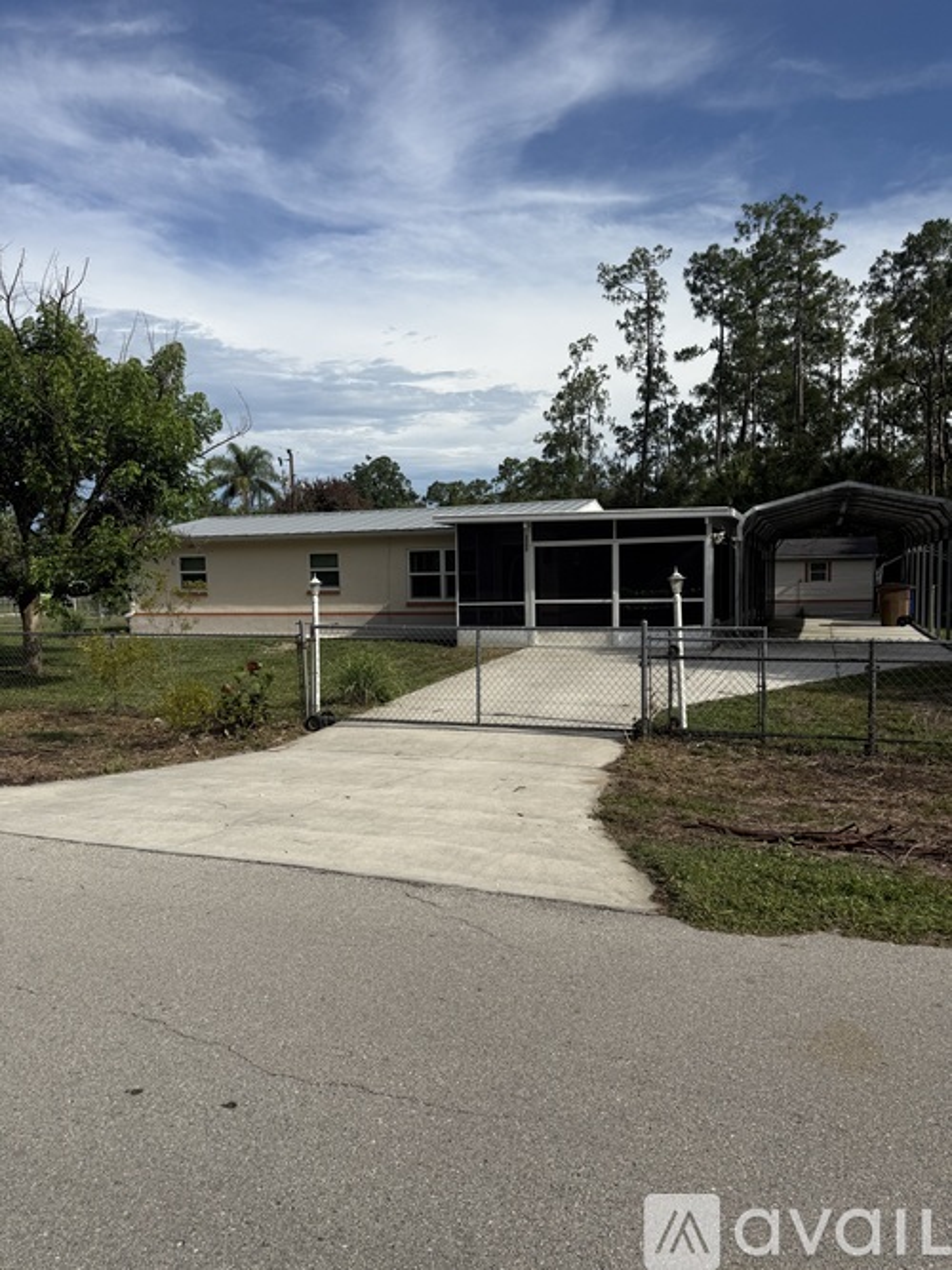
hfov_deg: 56.8
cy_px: 635
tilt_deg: -3.3
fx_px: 880
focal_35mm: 24
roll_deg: +0.6
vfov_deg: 71.6
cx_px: 476
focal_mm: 6.76
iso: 80
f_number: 1.78
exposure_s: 1/8130
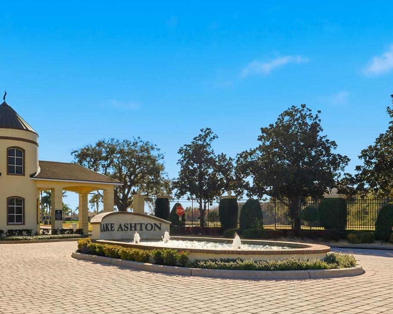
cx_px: 98
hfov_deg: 52.0
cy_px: 222
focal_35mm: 33
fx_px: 382
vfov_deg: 43.8
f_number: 7.1
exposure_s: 1/4000
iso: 100
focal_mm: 13
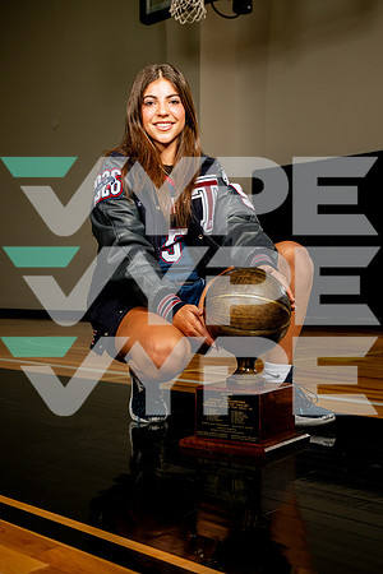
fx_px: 766
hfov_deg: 28.1
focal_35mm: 48
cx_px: 192
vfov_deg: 41.1
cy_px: 287
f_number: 8
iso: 250
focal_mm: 48
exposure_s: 1/500
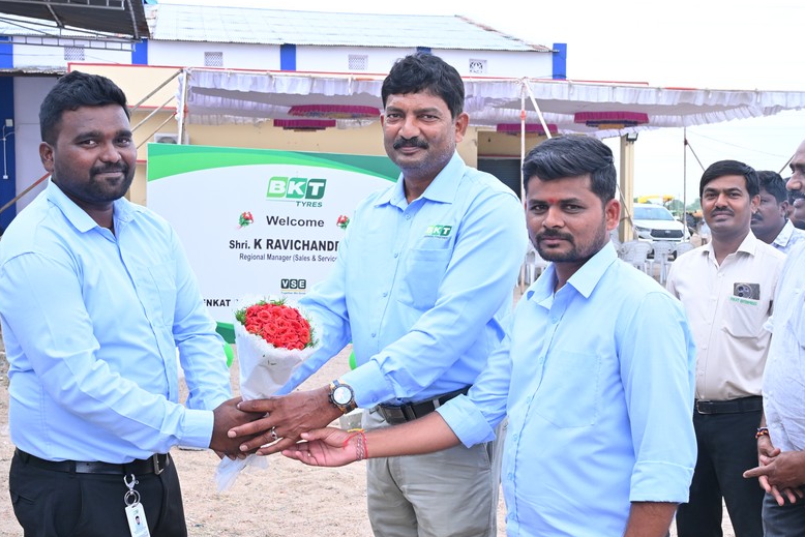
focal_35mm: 50
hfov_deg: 39.6
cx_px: 419
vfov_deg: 27.0
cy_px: 281
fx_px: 1118
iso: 640
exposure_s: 1/160
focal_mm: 38
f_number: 10
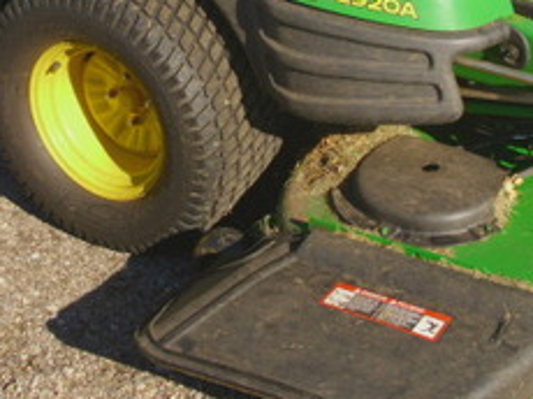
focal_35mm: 90
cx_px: 403
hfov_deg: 21.6
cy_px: 16
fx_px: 1384
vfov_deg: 16.1
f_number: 4.3
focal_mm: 6.36
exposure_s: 1/331
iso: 50
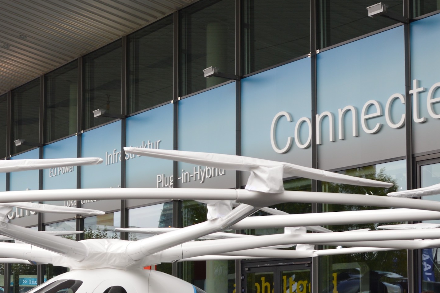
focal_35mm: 66
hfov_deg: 30.1
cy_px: 291
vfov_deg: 19.9
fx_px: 806
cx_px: 115
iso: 100
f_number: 4
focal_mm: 21
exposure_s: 1/60
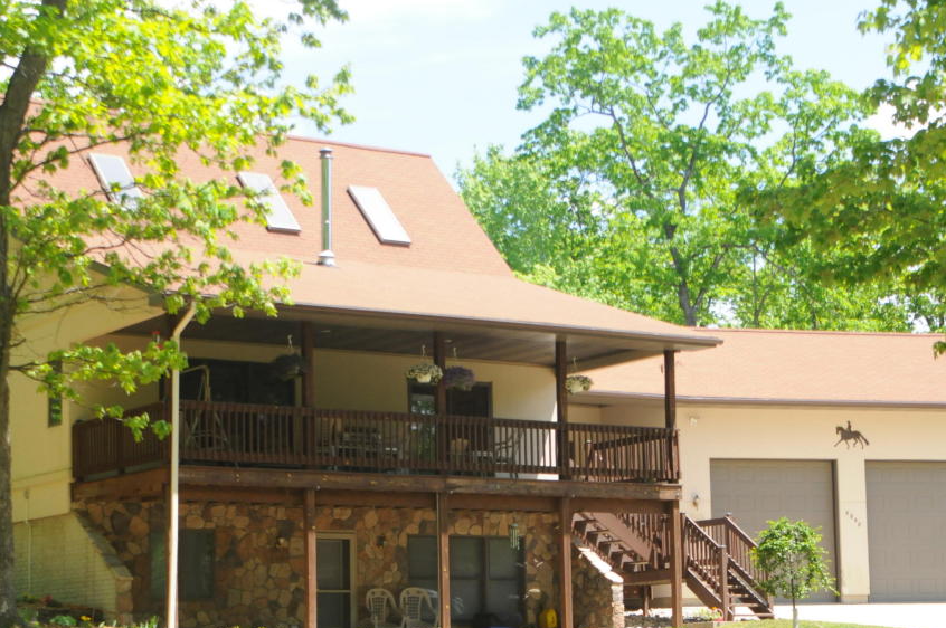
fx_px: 2152
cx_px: 466
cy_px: 392
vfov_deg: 16.6
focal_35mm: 82
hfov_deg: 24.8
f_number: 8
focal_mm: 40
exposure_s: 1/250
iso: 800
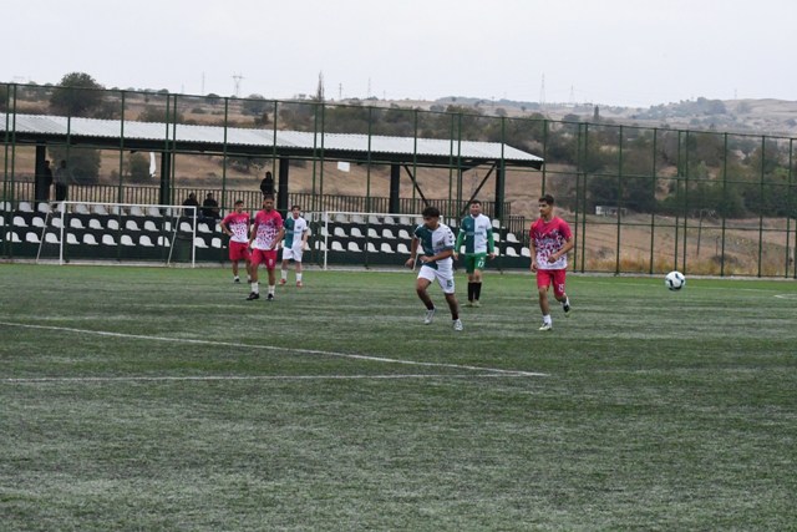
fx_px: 2657
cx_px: 398
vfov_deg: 11.4
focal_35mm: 120
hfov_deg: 17.1
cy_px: 266
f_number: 14
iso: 12800
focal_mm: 80
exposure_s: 1/3200
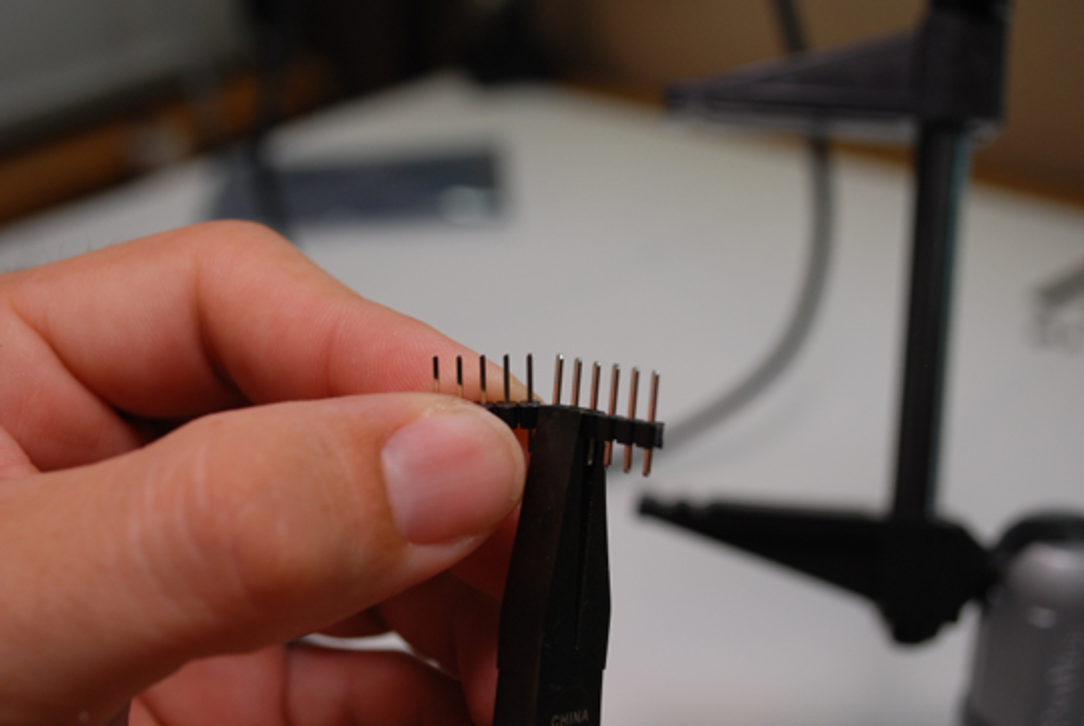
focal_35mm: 50
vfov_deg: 27.1
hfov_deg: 39.5
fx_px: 1508
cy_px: 381
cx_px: 508
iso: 200
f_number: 4.8
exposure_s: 1/60
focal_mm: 30
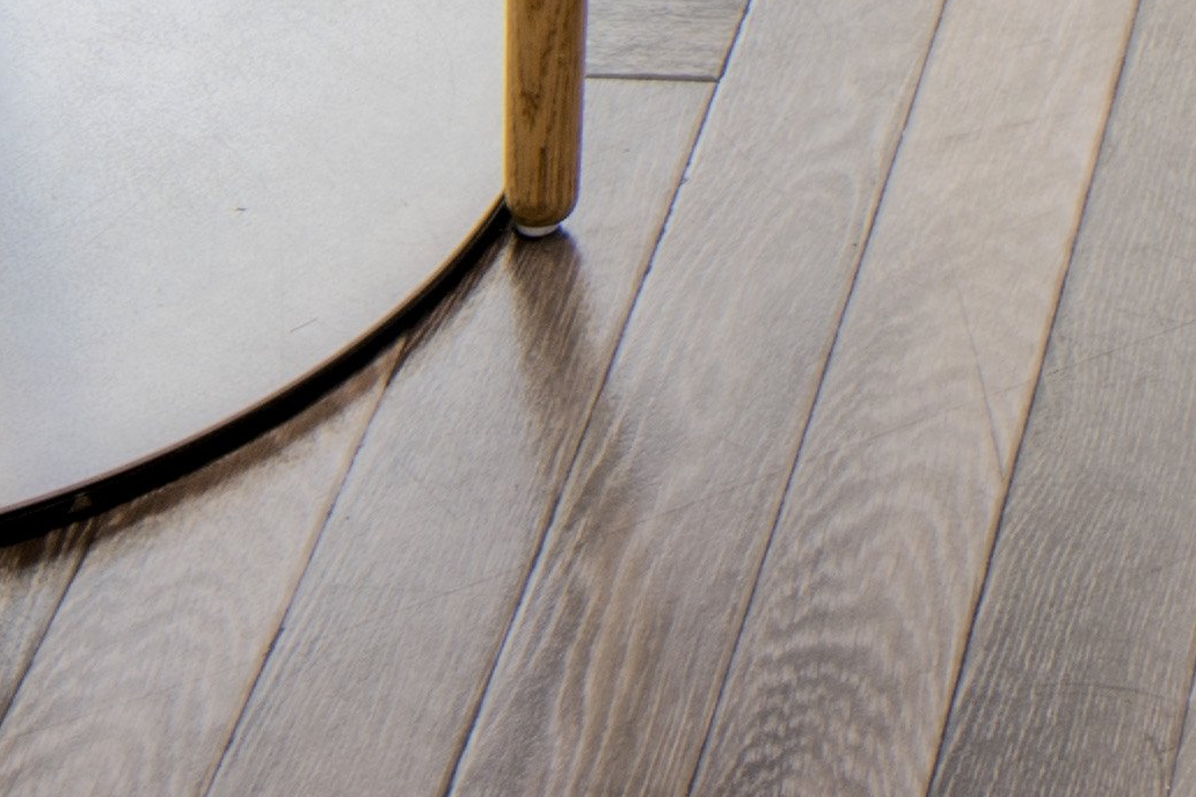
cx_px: 1806
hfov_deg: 10.7
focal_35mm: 185
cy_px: -2189
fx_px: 6146
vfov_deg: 6.3
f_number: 16
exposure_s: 1/1.43
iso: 100
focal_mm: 24
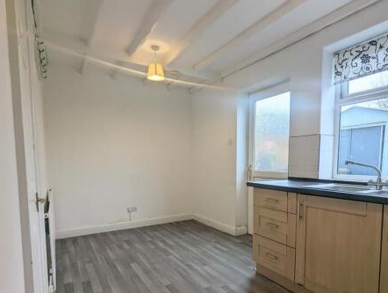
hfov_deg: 78.6
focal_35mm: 21
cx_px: 215
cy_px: 180
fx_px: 236
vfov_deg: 62.9
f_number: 2.2
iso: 50
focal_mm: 2.35
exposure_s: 1/165
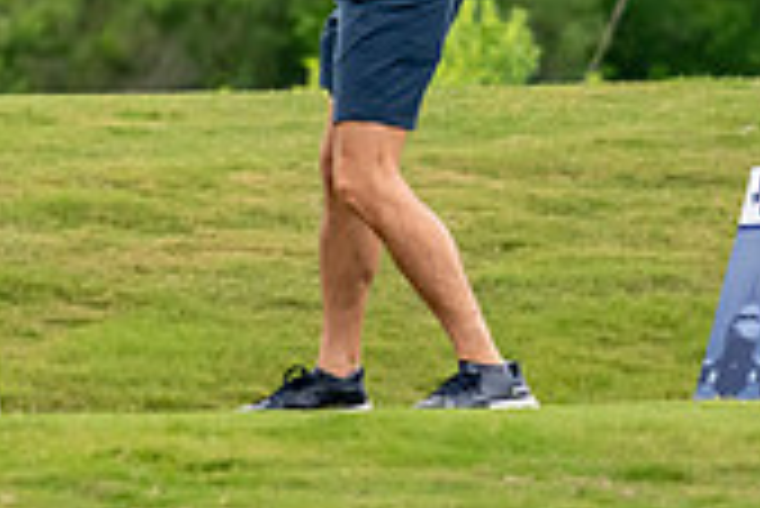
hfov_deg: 1.5
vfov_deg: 1.0
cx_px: 112
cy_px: -187
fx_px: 29306
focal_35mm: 1387
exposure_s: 1/2000
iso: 1250
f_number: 5.6
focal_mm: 270
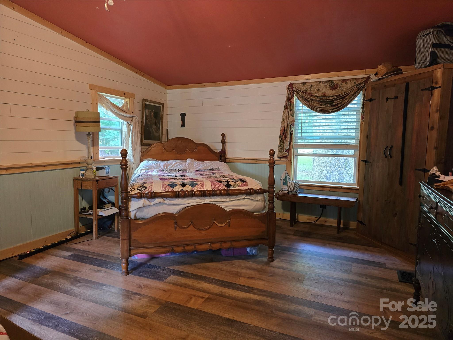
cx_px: 226
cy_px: 170
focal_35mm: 23
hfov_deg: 73.9
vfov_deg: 58.9
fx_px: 301
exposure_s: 1/60
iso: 500
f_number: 1.7
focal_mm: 6.3
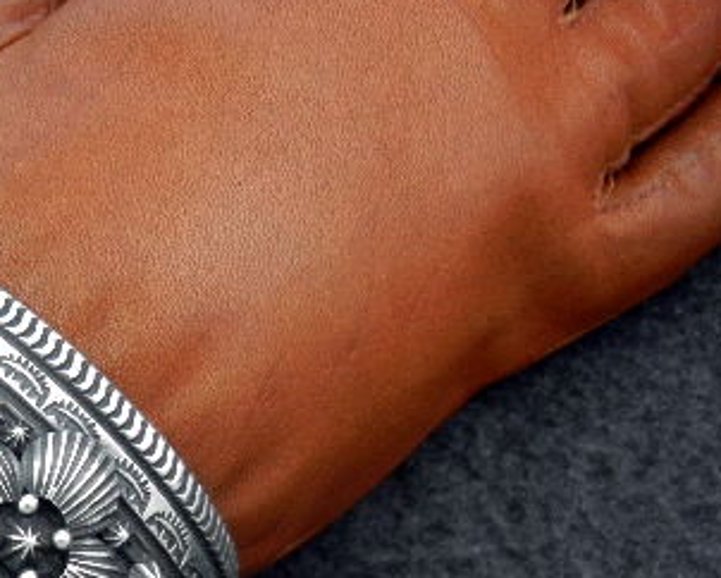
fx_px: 1986
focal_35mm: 93
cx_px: 48
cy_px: 561
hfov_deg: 20.1
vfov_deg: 16.3
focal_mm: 8.1
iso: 400
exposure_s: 1/15.5
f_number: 3.8
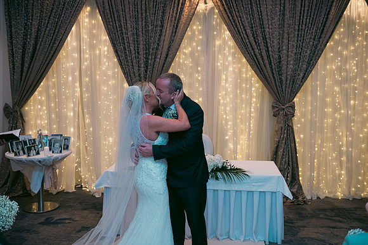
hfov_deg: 50.7
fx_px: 389
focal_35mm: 38
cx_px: 184
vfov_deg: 35.1
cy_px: 122
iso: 800
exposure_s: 1/160
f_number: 3.5
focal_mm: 38
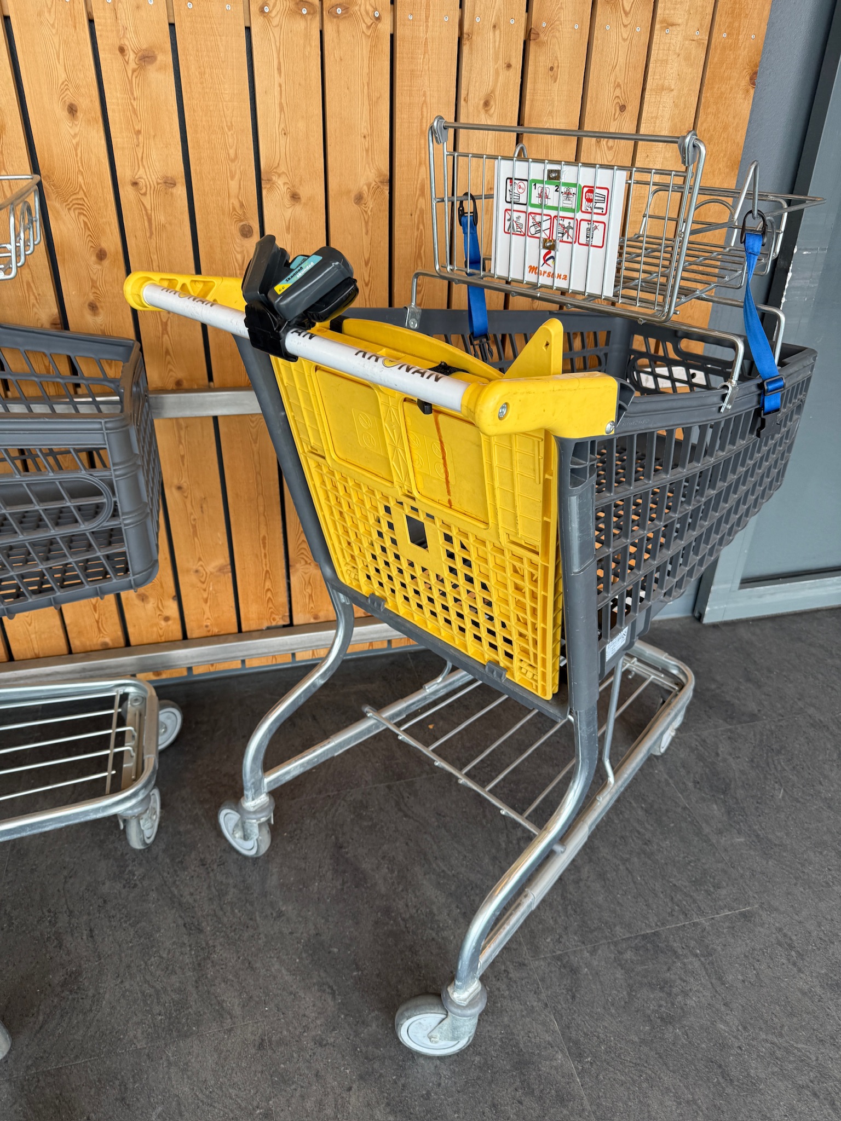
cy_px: 560
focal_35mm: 24
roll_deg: -2.9
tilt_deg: -28.7
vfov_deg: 71.6
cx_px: 420
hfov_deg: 56.8
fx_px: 777
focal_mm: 6.76
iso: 64
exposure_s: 1/121
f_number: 1.78
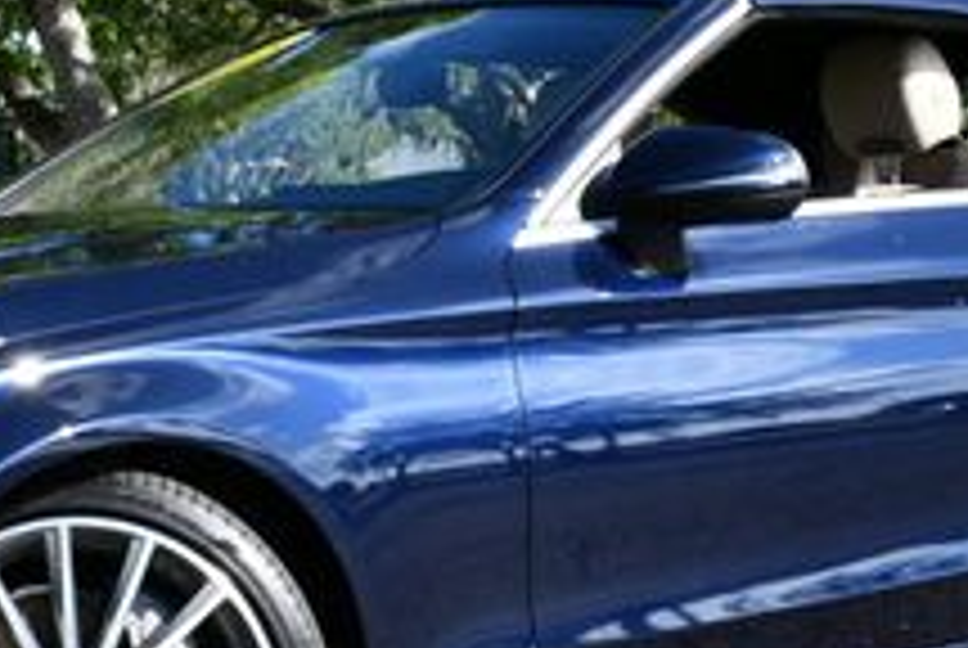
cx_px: 369
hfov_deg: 17.2
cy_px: 117
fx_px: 3204
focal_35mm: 119
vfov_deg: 11.5
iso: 160
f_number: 8
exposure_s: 1/250
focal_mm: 20
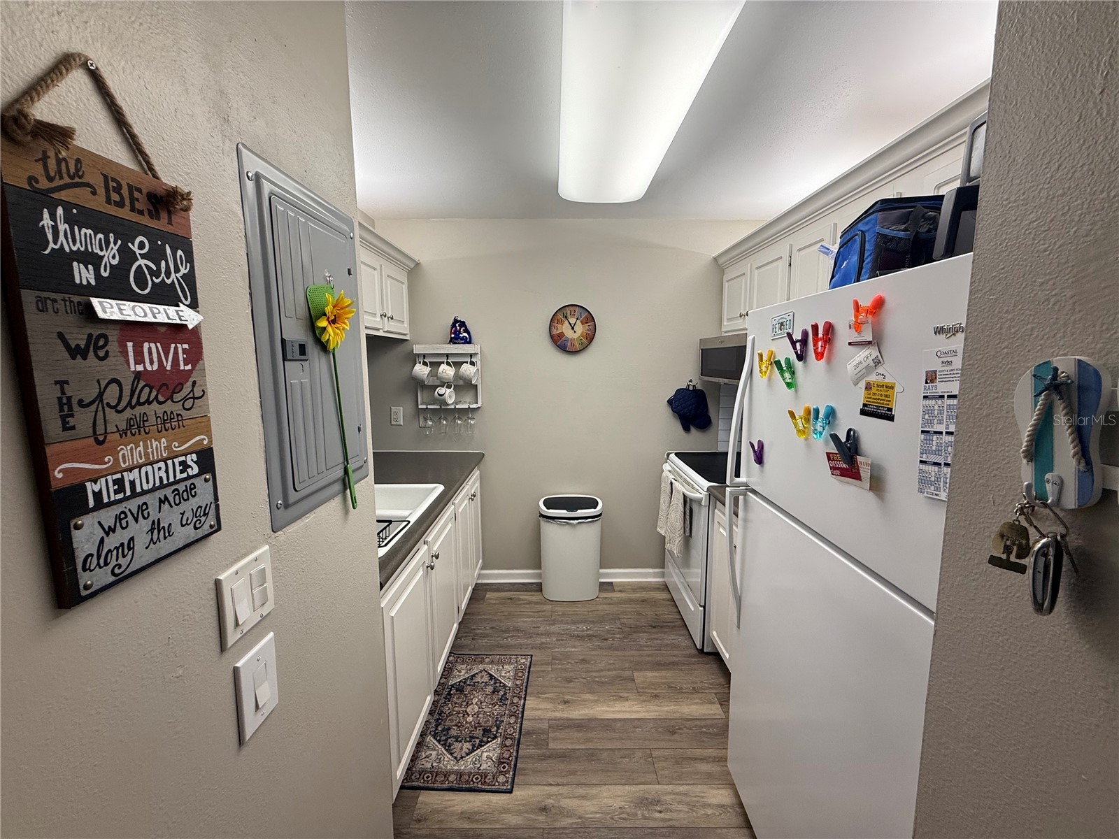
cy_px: 420
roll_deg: +0.3
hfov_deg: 102.1
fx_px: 453
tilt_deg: -7.3
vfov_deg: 85.7
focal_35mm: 14
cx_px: 560
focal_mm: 2.22
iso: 100
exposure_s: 1/120
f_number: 2.2
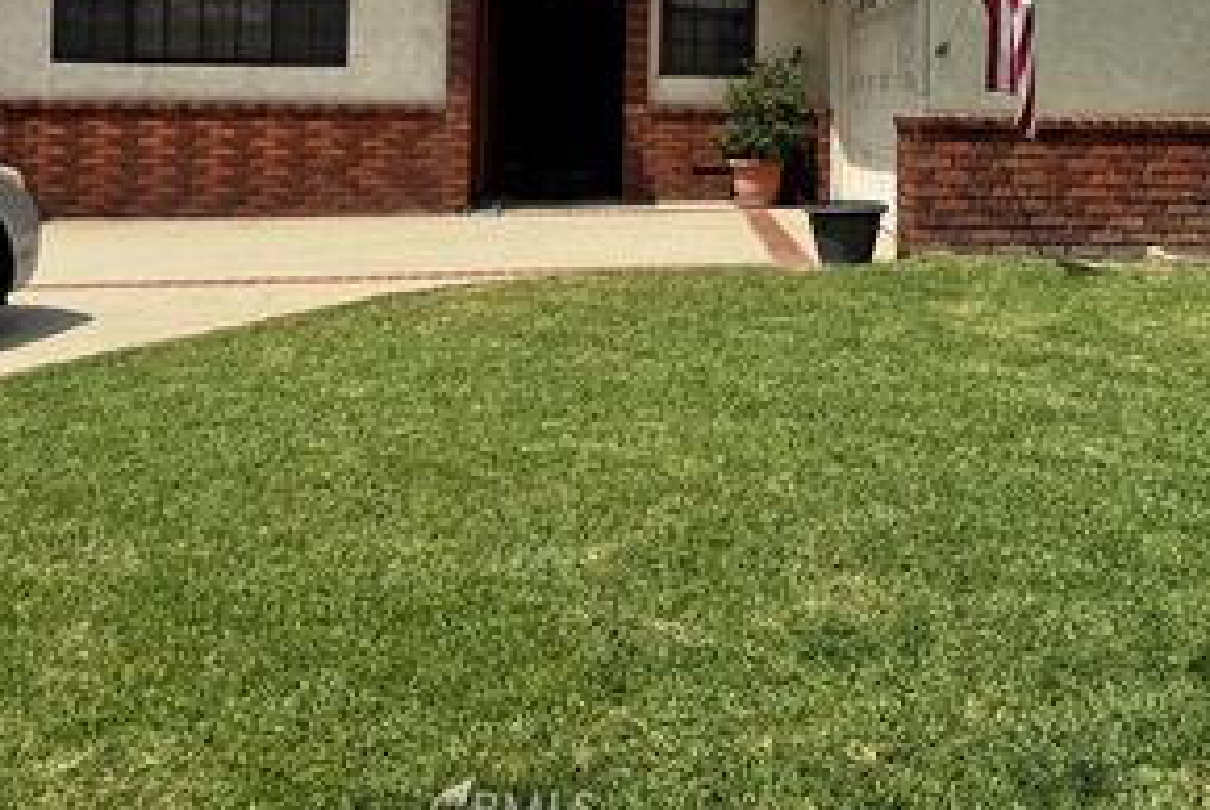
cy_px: 56
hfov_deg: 44.2
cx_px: 880
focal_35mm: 43
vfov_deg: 29.7
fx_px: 1447
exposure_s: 1/7092
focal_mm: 6.76
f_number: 1.78
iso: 80
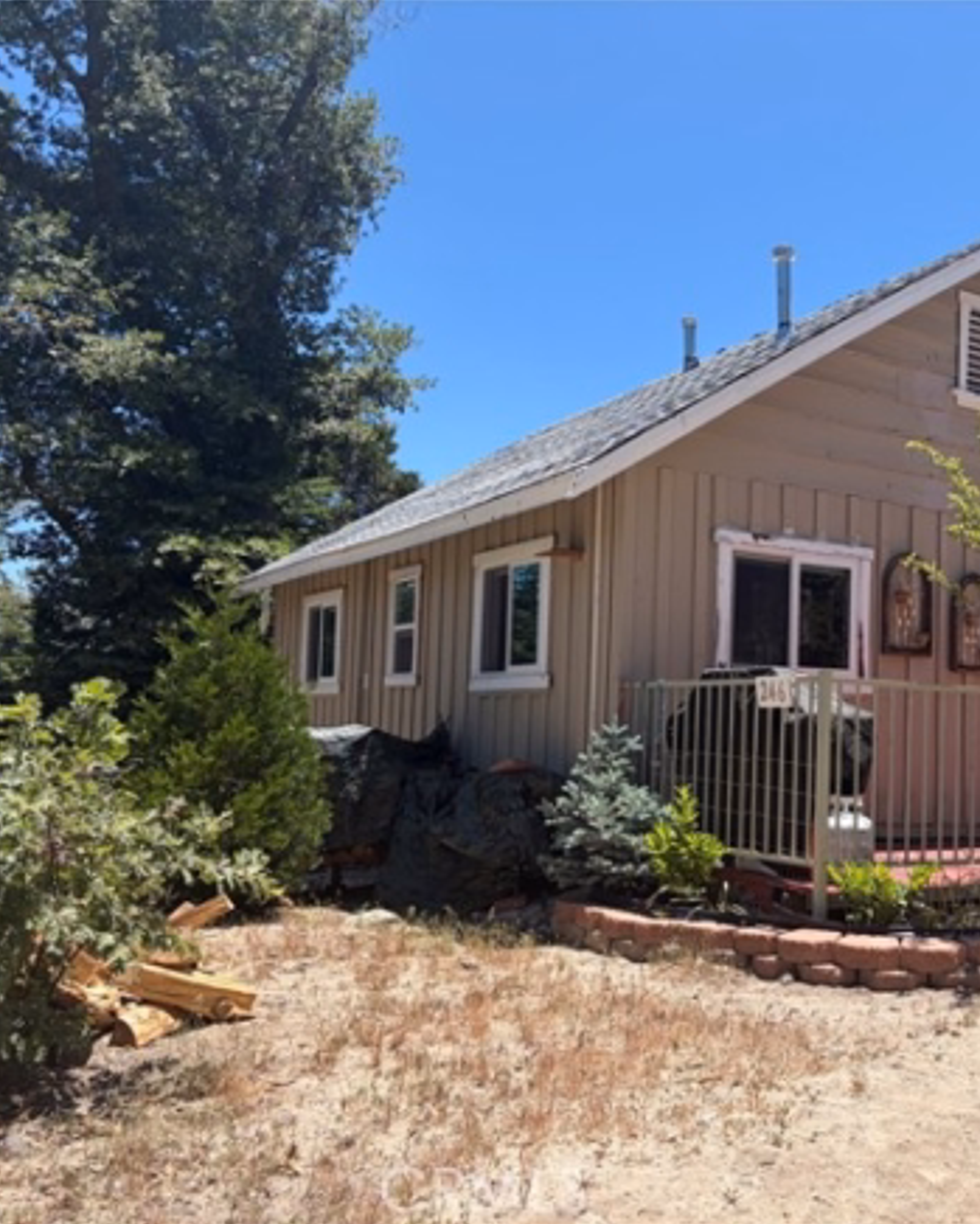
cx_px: 699
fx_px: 1232
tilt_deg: +5.2
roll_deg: -1.7
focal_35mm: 34
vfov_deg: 52.8
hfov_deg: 42.4
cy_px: 612
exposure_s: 1/2639
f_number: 1.6
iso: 50
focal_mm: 5.96
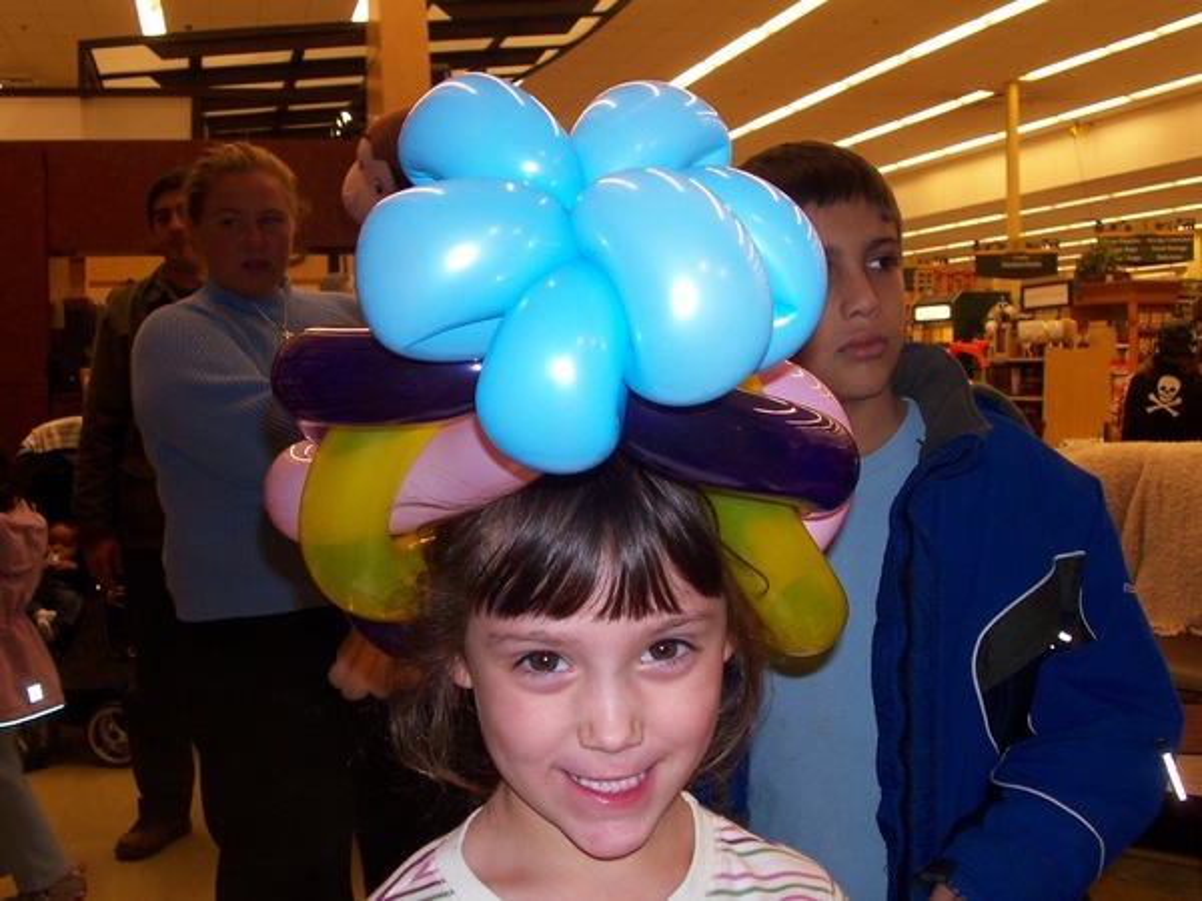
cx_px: 601
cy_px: 450
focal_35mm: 42
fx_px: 1458
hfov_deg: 44.8
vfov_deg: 34.3
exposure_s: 1/30
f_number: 2.8
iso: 80
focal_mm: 7.2
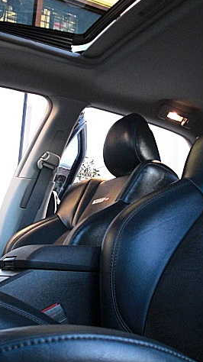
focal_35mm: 53
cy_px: 180
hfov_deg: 22.6
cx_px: 104
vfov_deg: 39.2
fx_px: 508
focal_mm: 6.3
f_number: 2.8
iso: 400
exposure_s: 1/80
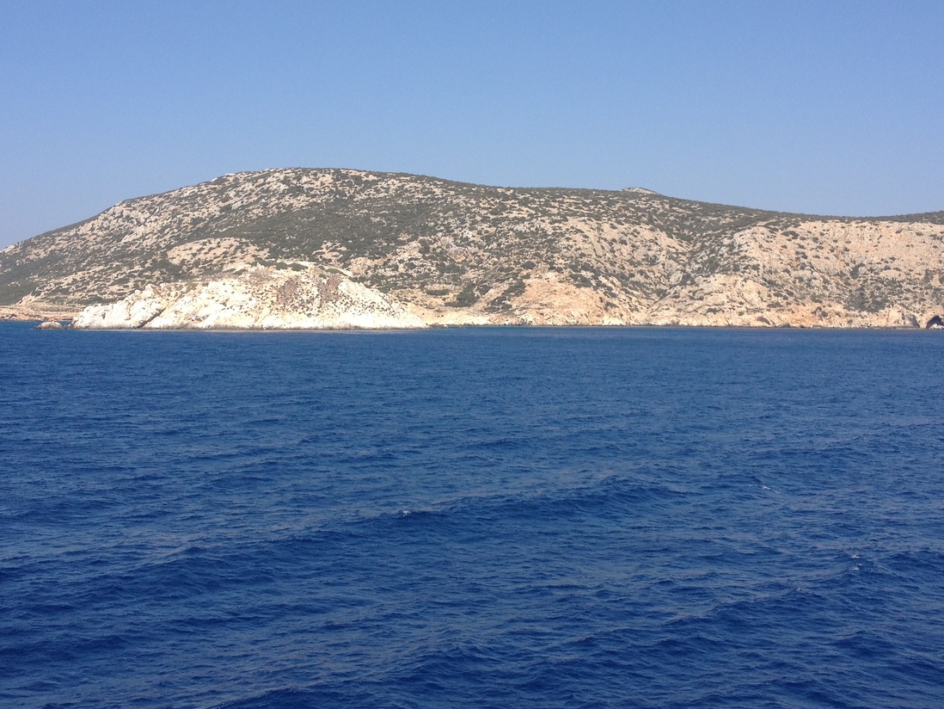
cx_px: 477
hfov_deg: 37.5
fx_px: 1391
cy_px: 272
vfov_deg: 28.5
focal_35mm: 51
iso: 50
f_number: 2.4
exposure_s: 1/1416
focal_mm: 4.28
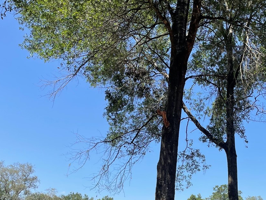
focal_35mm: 50
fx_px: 384
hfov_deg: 37.2
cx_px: 203
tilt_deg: +11.1
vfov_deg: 28.1
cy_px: 177
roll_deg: -1.2
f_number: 1.6
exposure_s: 1/2451
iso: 32
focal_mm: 4.2
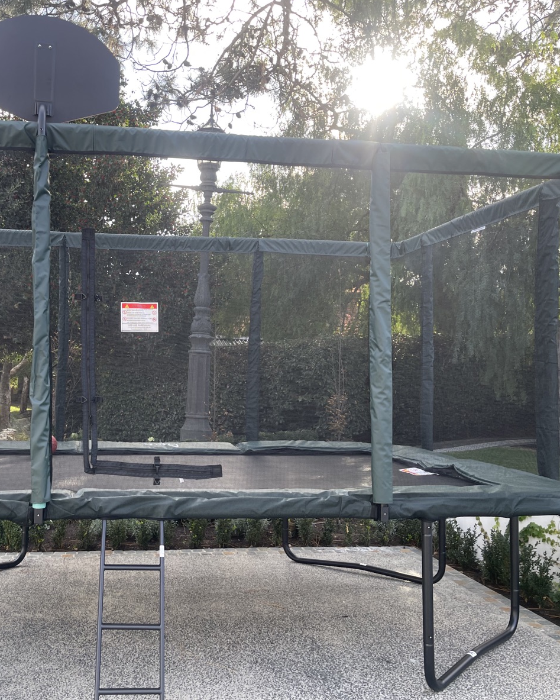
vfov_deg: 54.2
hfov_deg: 43.7
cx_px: 173
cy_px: 349
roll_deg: -2.1
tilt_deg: +0.8
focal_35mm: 33
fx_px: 683
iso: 32
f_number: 1.6
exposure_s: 1/190
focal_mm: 5.1
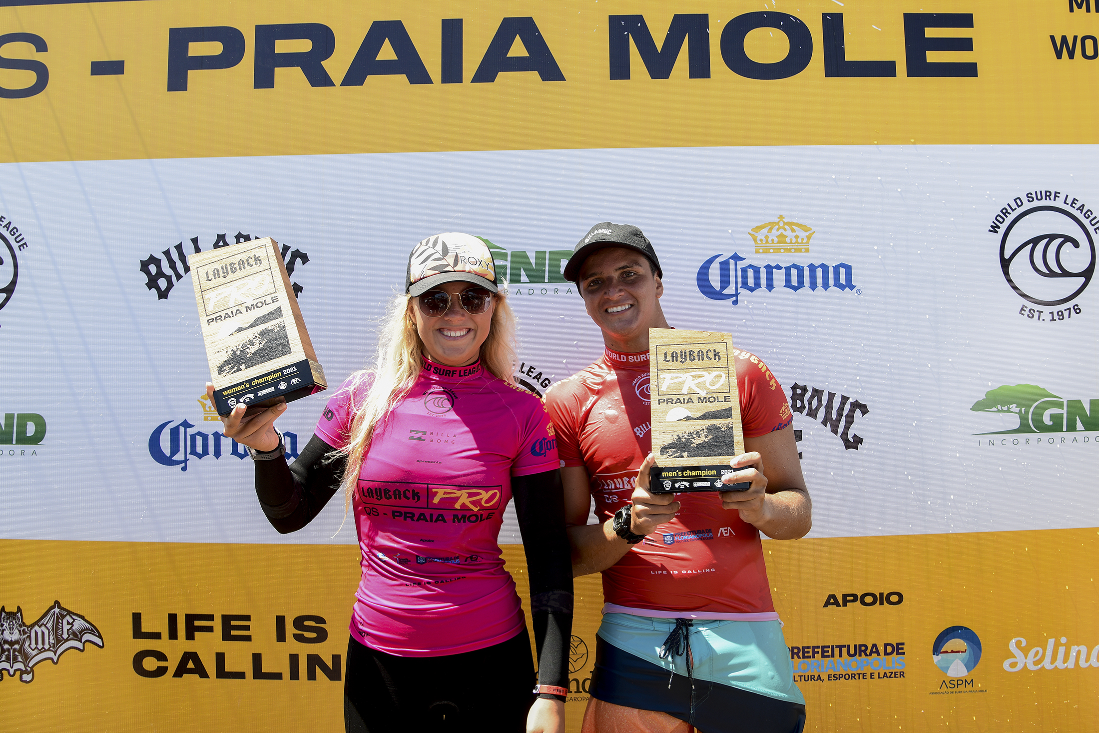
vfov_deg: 53.1
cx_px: 550
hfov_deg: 73.7
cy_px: 366
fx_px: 733
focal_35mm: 24
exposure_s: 1/100
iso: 100
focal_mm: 24
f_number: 6.3
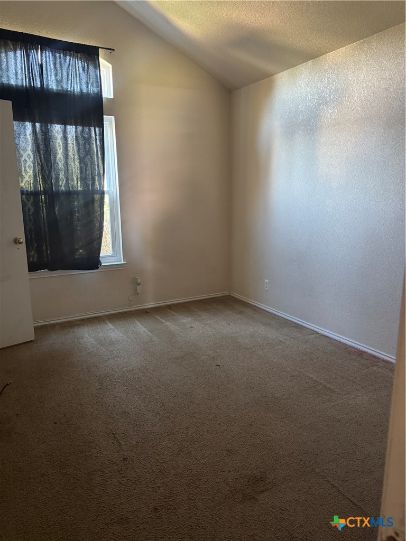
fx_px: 375
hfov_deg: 56.8
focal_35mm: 24
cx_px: 203
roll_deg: +0.5
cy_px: 270
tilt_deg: -11.7
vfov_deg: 71.6
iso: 800
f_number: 1.78
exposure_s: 1/40
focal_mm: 6.76
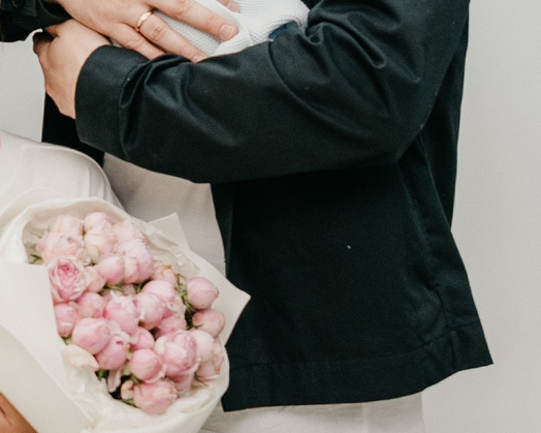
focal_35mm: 167
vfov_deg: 9.2
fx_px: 2673
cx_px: -185
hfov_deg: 11.2
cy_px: -55
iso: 320
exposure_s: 1/160
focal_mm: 31
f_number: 4
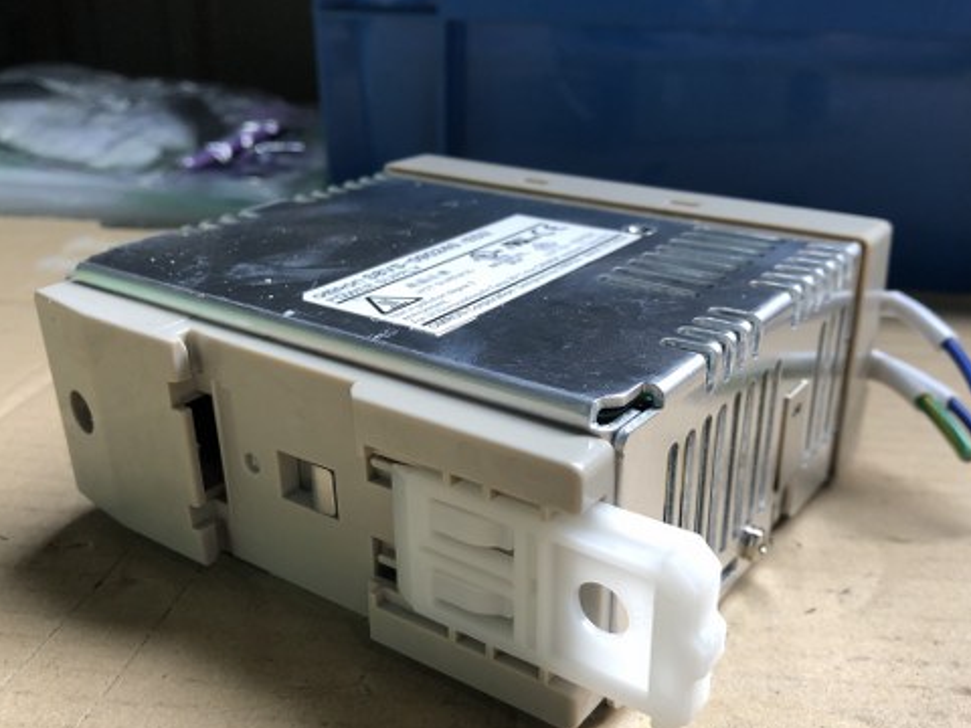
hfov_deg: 52.6
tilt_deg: -23.8
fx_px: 982
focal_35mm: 35
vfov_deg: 40.6
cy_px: 419
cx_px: 524
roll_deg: -0.4
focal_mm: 4
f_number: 1.8
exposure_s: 1/120
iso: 40
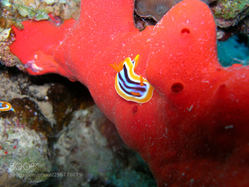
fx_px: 273
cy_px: 94
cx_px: 124
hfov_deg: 49.0
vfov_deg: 37.7
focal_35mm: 38
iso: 64
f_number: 4.8
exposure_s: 1/60.1
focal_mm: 7.8
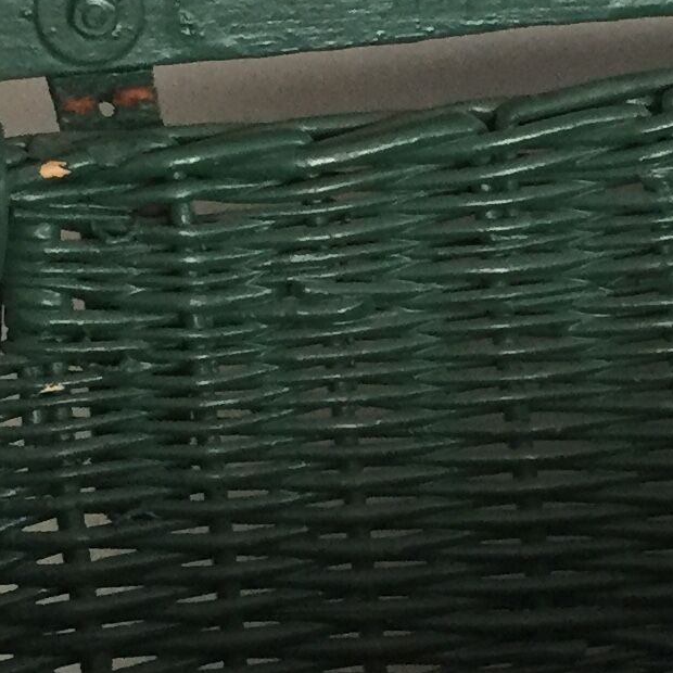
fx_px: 2969
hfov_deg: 12.8
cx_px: 668
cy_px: 406
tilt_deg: -26.9
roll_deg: +2.8
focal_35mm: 135
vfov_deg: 12.9
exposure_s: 1/33
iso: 200
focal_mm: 4.15
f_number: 2.2
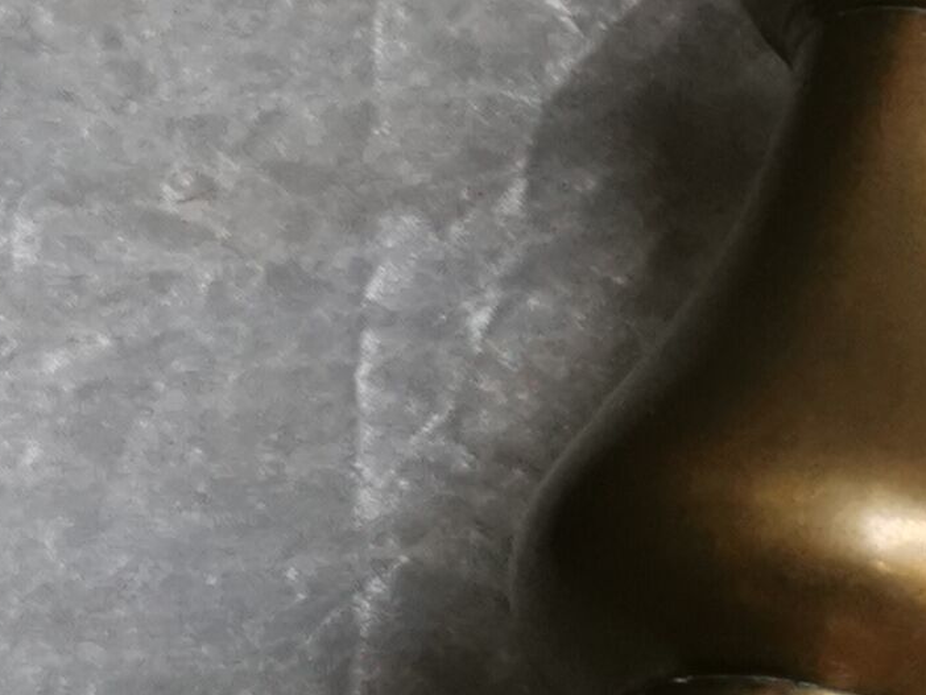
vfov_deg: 9.2
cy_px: 707
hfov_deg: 11.2
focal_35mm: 161
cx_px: 1816
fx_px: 4308
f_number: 1.8
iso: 200
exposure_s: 1/50
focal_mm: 5.58
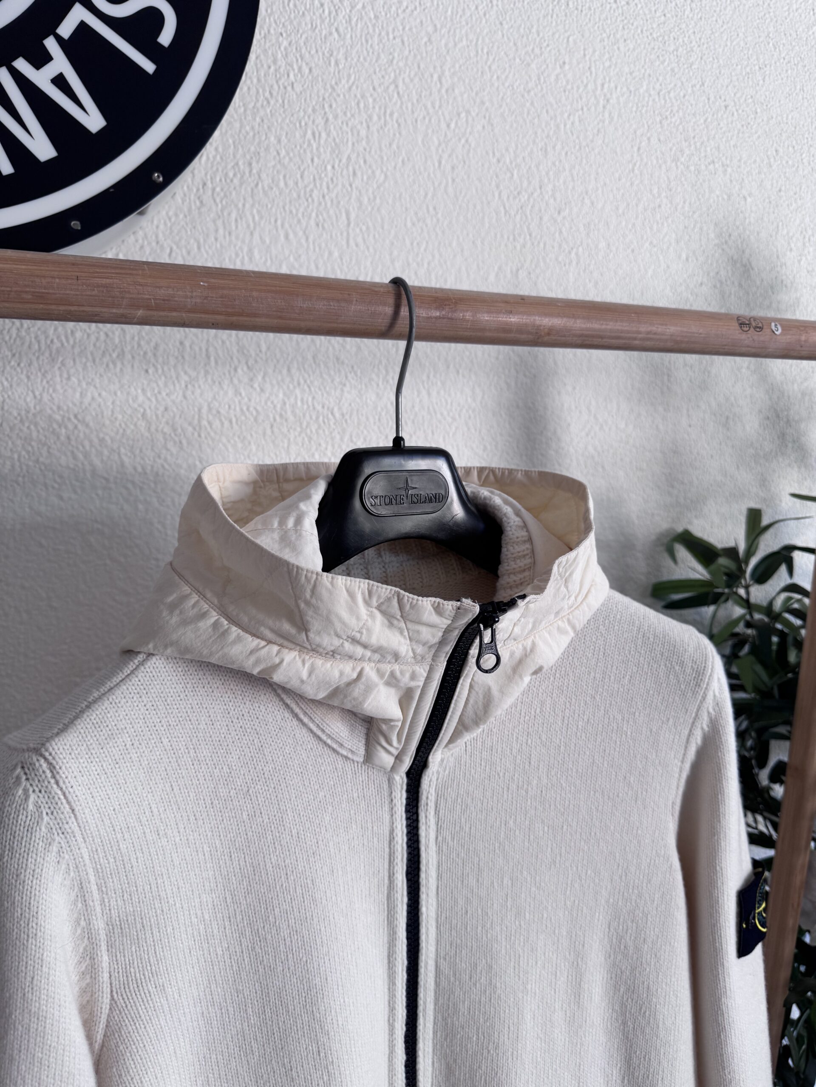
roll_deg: +1.9
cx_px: 408
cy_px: 544
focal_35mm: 24
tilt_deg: -3.9
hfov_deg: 56.8
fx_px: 754
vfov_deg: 71.6
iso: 100
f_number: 1.78
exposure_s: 1/100
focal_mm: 6.76
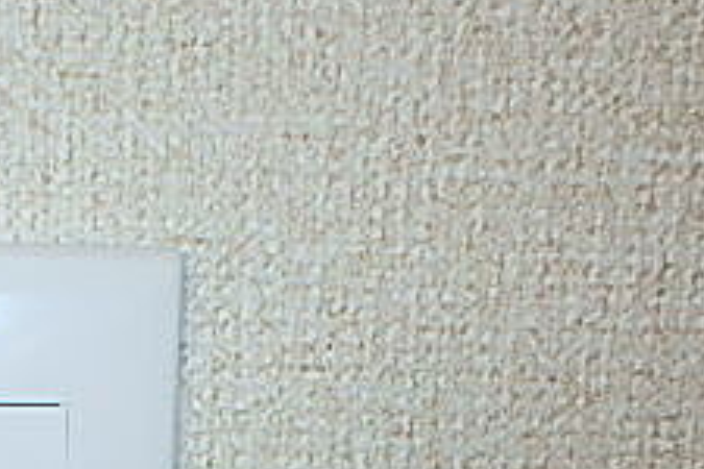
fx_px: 1212
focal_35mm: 62
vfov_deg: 20.5
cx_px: 9
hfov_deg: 30.3
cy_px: 560
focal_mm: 3.7
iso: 125
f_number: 3.5
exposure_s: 1/80
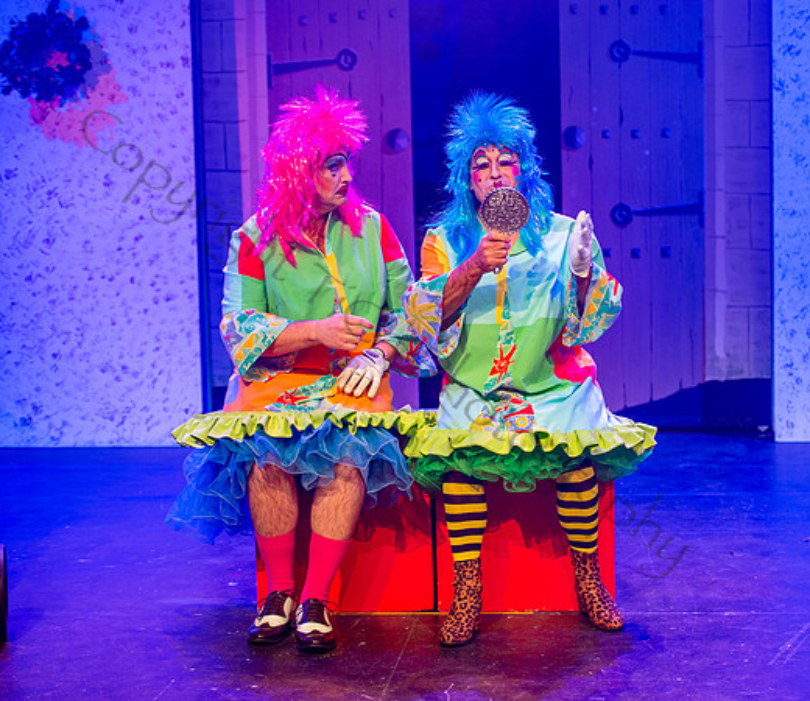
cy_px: 336
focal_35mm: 86
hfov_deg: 21.4
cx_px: 549
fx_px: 2132
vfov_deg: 18.7
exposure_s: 1/160
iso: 1000
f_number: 2.8
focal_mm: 70
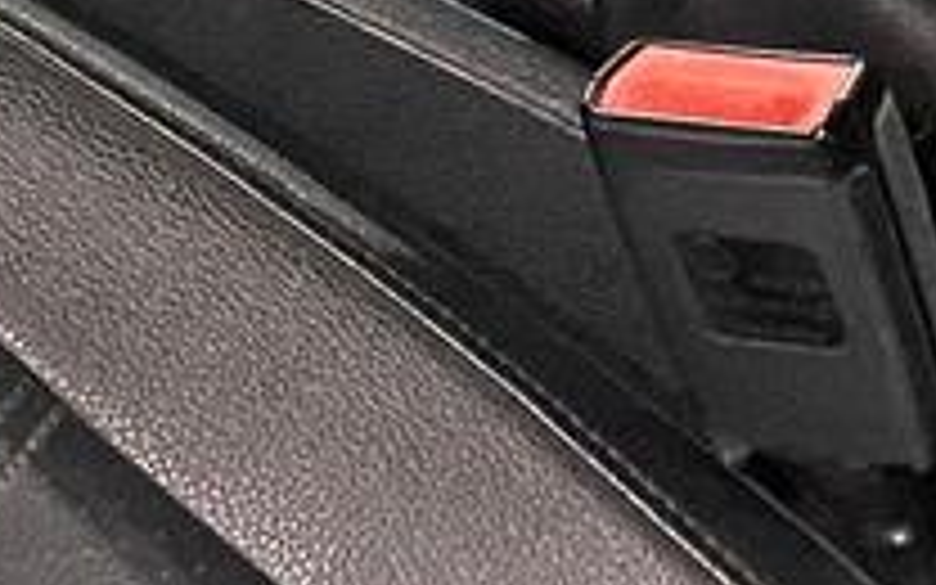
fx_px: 4337
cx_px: -1292
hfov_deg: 10.6
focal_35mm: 170
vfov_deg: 6.8
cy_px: -1336
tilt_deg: -16.8
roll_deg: +0.5
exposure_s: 1/60
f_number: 1.8
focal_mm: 4.25
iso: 400
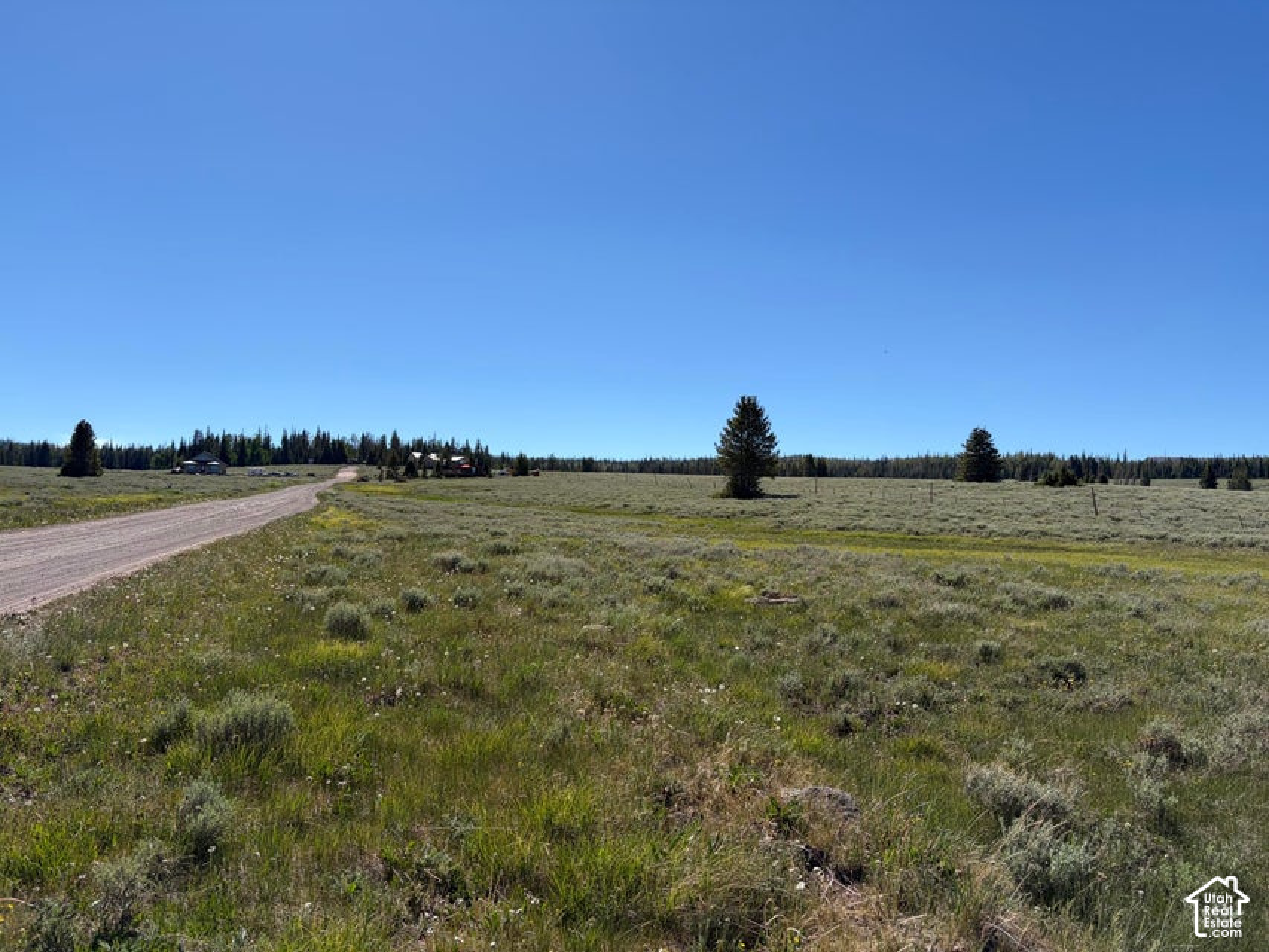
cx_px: 634
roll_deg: -0.9
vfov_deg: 53.1
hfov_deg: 67.3
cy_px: 476
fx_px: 953
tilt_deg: +2.3
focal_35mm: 26
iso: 50
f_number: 1.6
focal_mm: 5.96
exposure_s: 1/3831
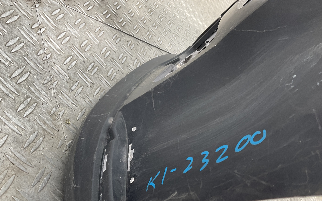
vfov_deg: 38.1
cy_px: 123
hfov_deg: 58.1
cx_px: 165
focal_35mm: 33
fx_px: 290
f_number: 1.8
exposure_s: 1/100
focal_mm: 3
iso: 25
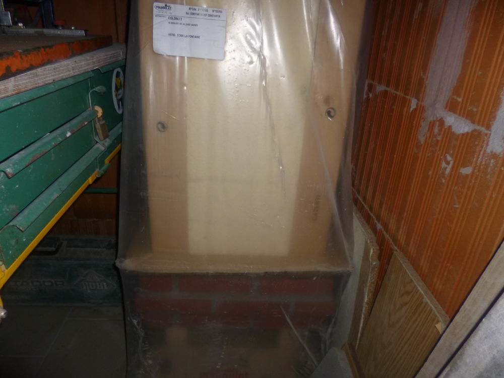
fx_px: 349
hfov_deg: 71.6
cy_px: 189
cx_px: 252
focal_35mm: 24
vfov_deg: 56.8
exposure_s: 1/60
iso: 100
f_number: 2.5
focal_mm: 4.3
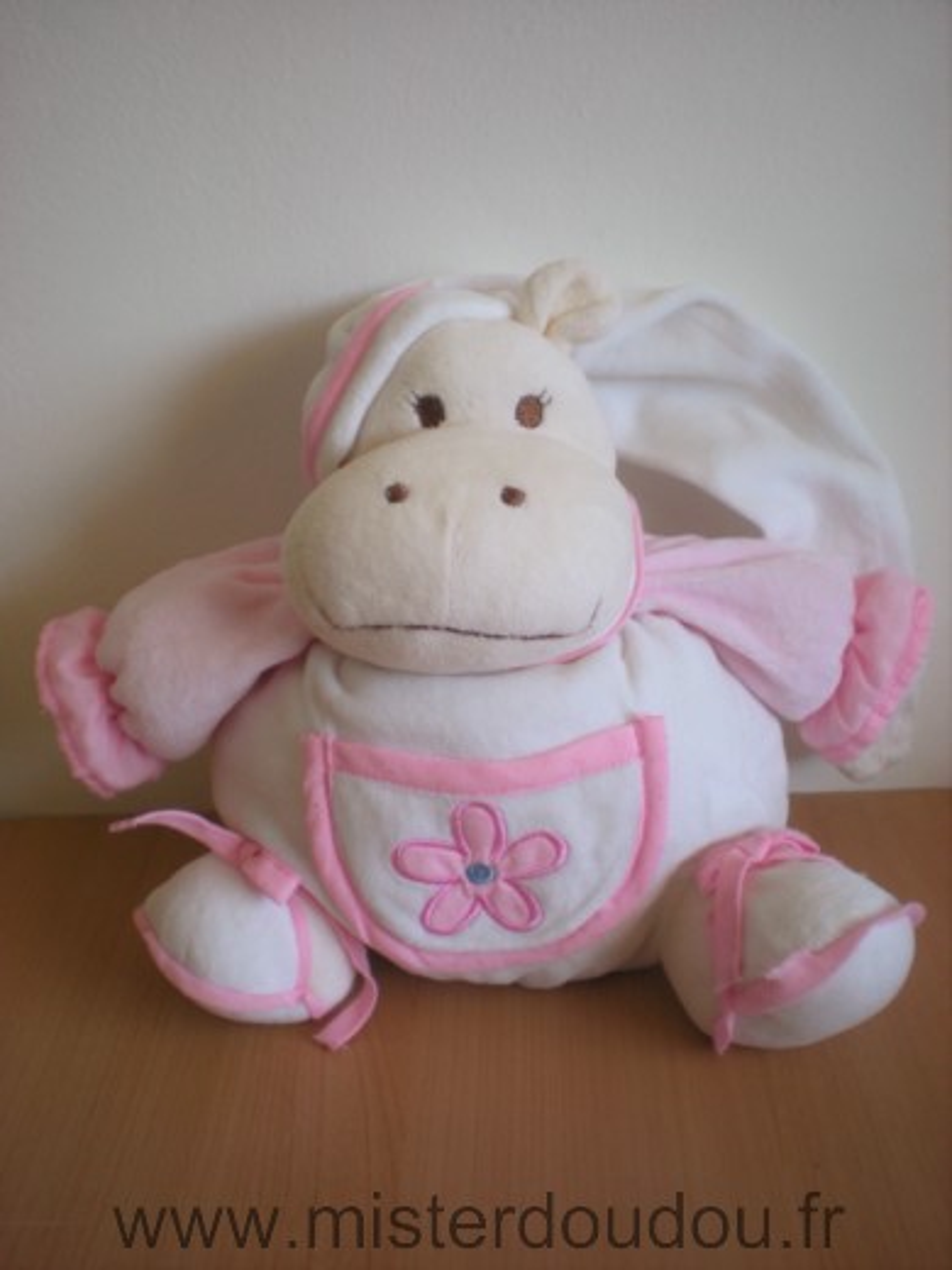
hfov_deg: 37.7
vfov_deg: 49.0
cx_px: 476
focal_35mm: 38
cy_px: 635
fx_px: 1393
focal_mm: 6.3
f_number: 3.1
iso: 94
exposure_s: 1/57.6
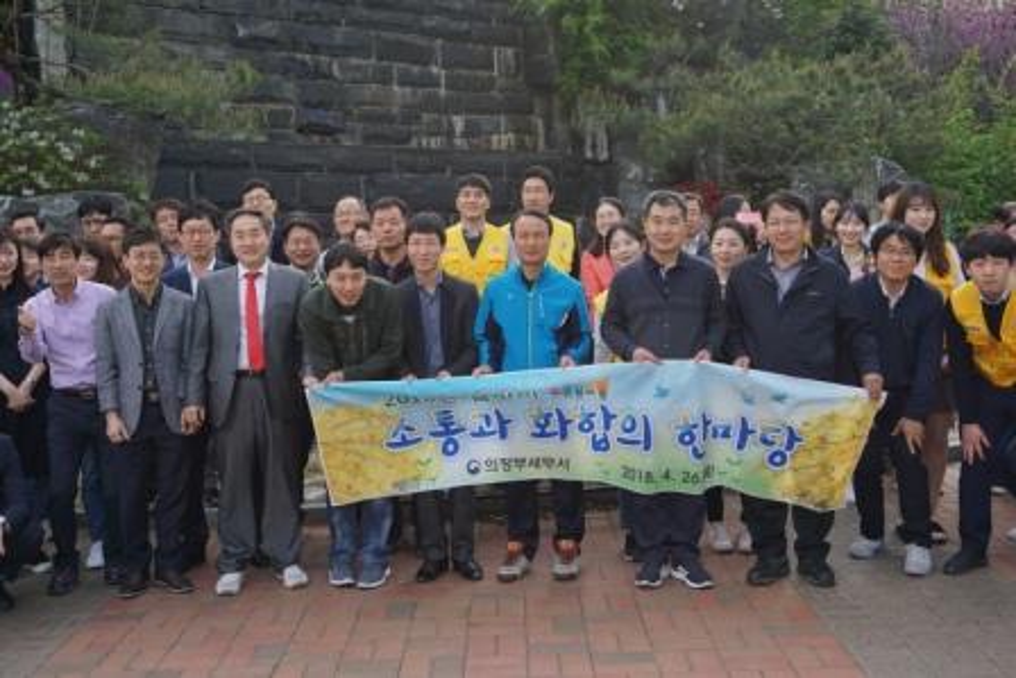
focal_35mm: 42
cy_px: 339
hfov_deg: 46.4
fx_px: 1186
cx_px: 508
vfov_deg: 31.9
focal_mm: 28
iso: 100
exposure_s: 1/160
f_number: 4.5
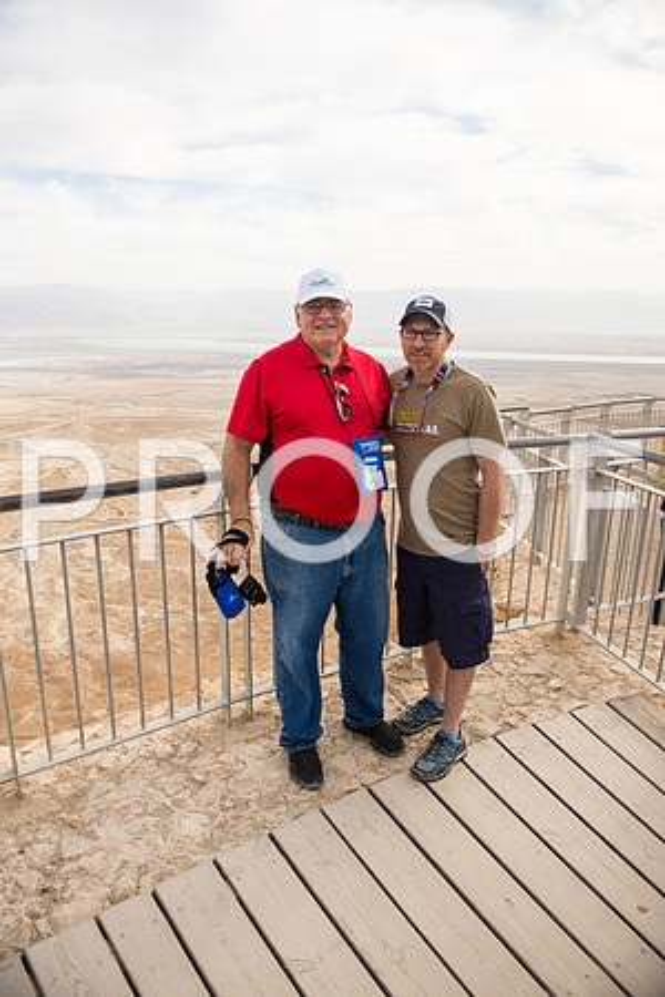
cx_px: 332
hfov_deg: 53.1
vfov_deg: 73.7
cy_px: 498
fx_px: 665
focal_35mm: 24
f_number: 2.8
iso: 200
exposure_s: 1/2500
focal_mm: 24
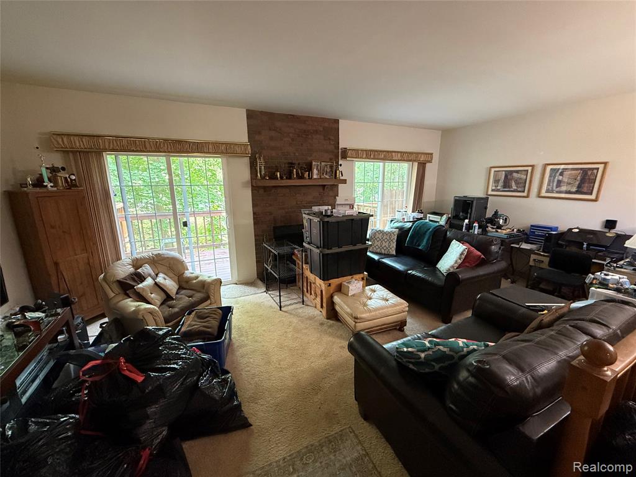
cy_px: 238
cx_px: 318
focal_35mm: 14
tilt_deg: -14.5
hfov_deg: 102.1
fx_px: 257
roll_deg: -0.6
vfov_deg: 85.7
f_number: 2.2
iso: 500
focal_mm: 2.22
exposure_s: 1/60
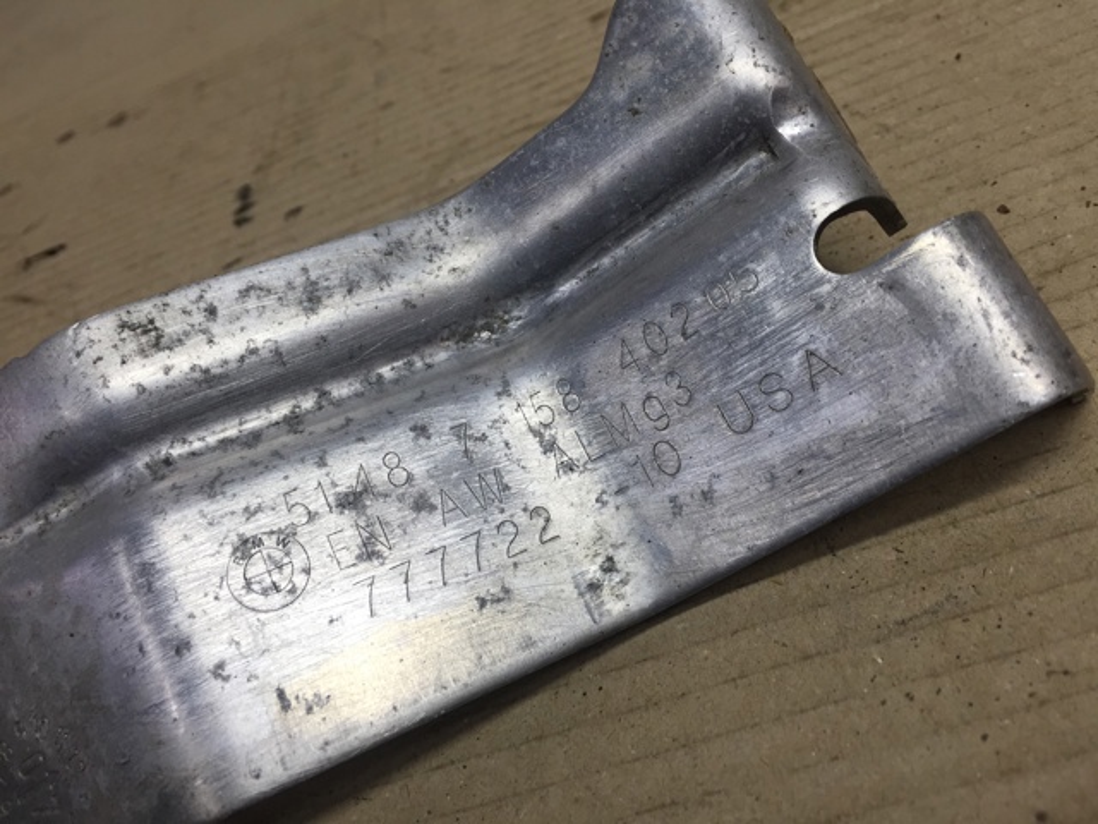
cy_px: 412
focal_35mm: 29
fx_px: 920
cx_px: 549
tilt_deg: -39.4
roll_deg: +28.3
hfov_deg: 61.7
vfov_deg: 48.2
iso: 50
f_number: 2.2
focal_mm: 4.15
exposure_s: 1/100
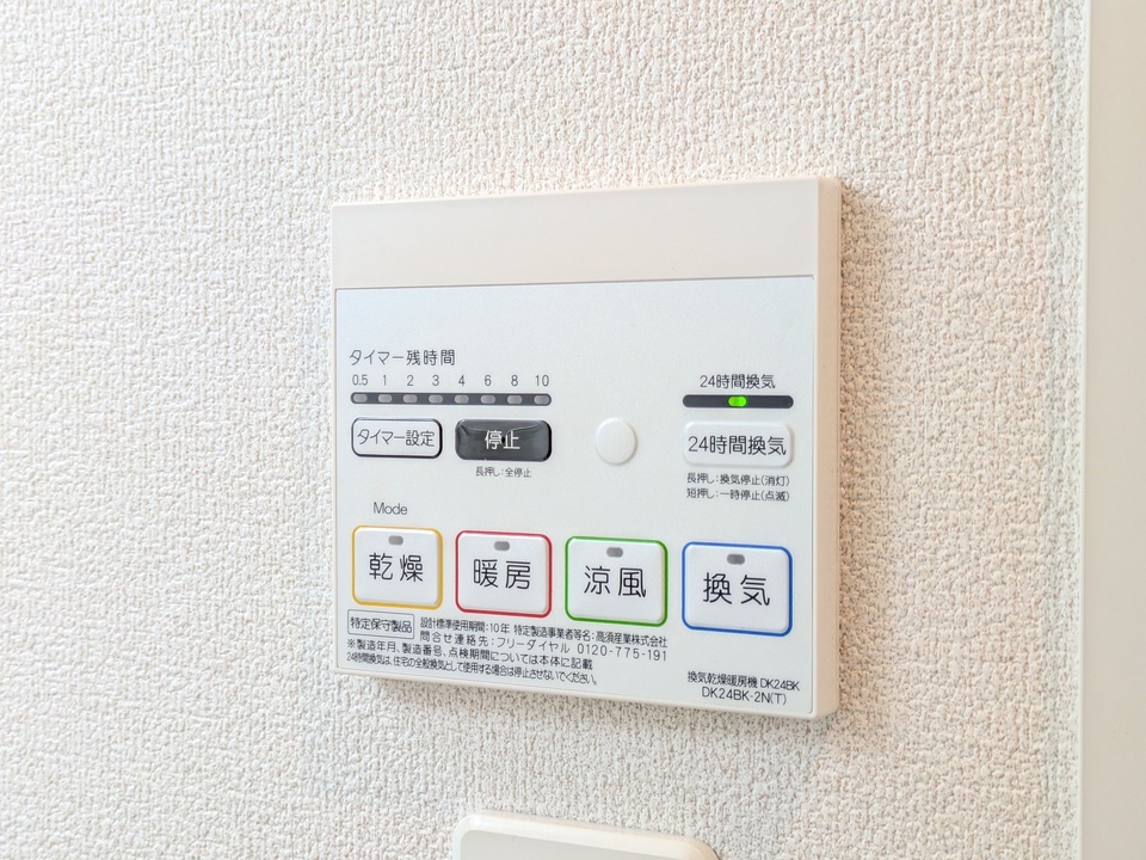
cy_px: 430
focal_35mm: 51
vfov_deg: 28.6
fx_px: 1688
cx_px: 573
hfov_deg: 37.5
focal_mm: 5.43
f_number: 1.89
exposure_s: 1/90
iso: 127
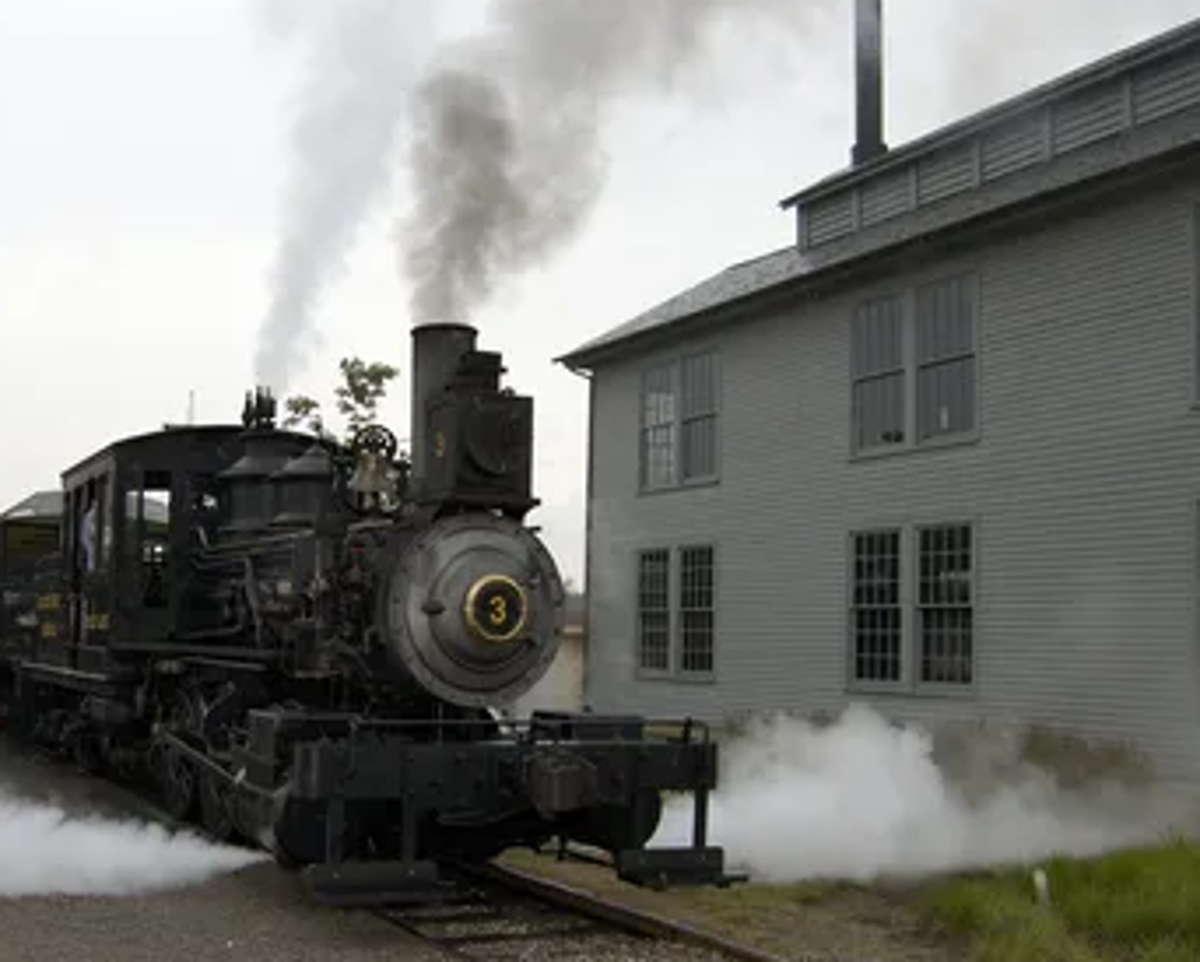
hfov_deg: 48.1
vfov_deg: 40.0
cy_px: 562
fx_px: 1315
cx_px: 379
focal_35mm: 37
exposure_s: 1/500
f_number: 5
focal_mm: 18
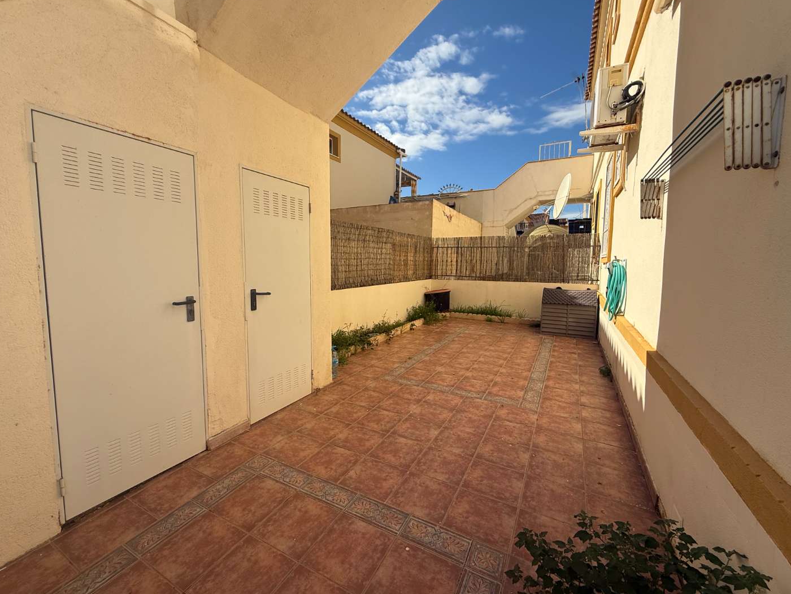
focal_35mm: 15
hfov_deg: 98.2
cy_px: 292
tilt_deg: -6.1
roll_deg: +1.5
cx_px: 388
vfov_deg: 81.7
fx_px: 343
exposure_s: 1/2506
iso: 50
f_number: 2.2
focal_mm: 2.22
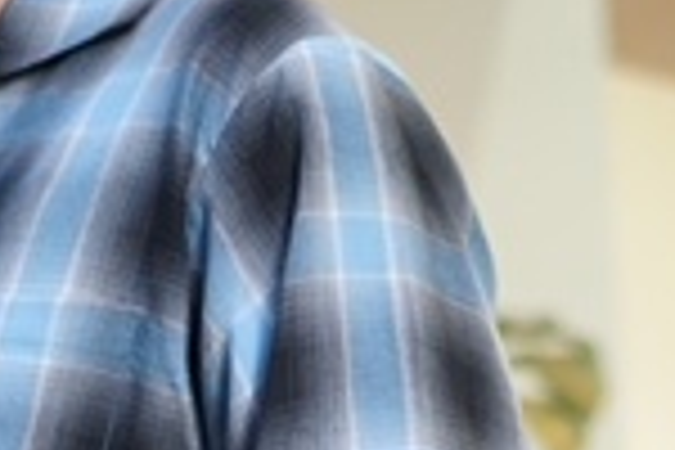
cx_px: 234
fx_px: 5512
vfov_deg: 4.6
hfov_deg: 7.0
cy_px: 1091
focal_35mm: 294
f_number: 1.8
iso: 200
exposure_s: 1/60
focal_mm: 55
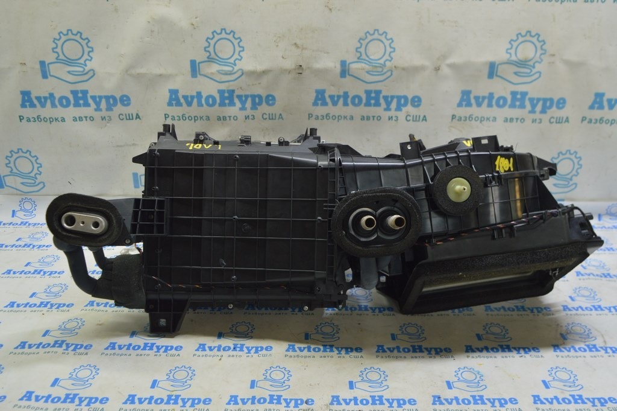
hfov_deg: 57.3
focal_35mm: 33
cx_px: 308
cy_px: 206
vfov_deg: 39.9
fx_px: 565
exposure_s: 1/20
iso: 400
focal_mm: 22
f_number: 5.6
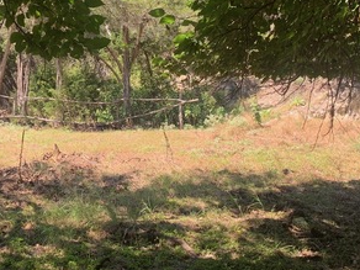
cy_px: 83
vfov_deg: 25.5
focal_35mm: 57
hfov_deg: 33.4
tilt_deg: +3.8
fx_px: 593
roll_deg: -0.1
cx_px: 116
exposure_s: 1/263
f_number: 1.8
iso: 25
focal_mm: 4.25
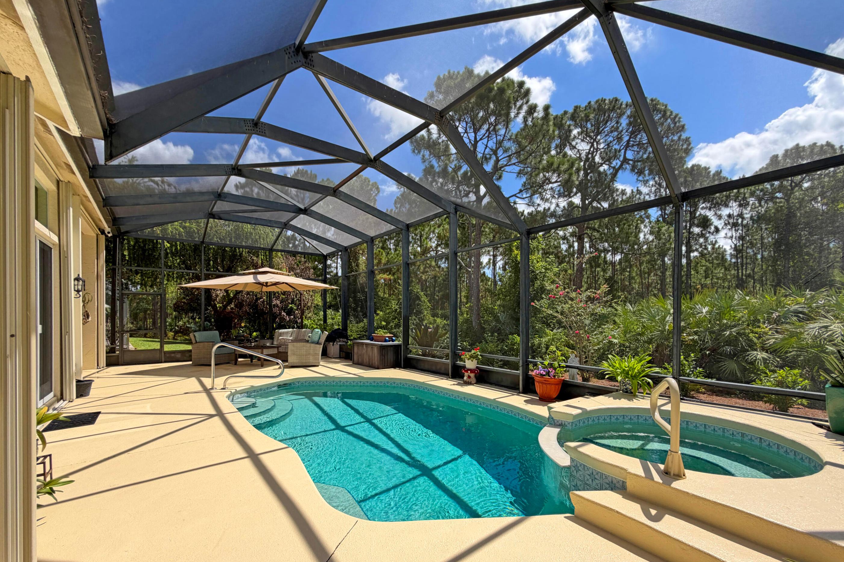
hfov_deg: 100.4
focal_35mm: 15
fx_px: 352
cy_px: 313
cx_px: 429
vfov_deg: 77.0
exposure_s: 1/679
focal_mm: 2.22
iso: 40
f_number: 2.2
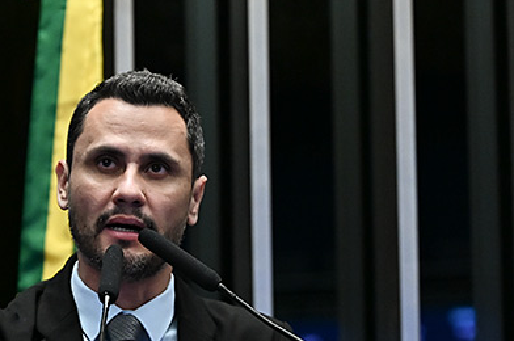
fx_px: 2594
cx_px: 152
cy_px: 233
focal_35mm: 182
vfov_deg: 7.5
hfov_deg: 11.3
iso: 2000
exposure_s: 1/250
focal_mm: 83
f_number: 2.8
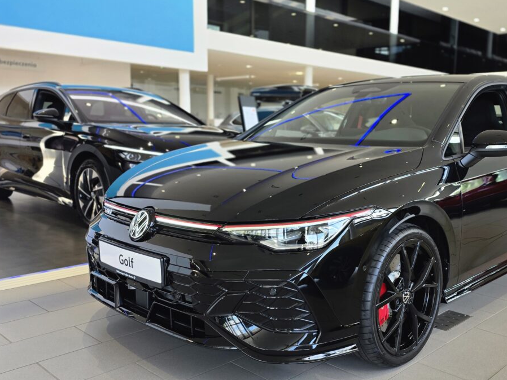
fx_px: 513
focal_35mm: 35
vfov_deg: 40.7
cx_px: 297
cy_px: 211
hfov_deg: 52.4
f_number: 1.7
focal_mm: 6.3
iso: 40
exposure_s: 1/100
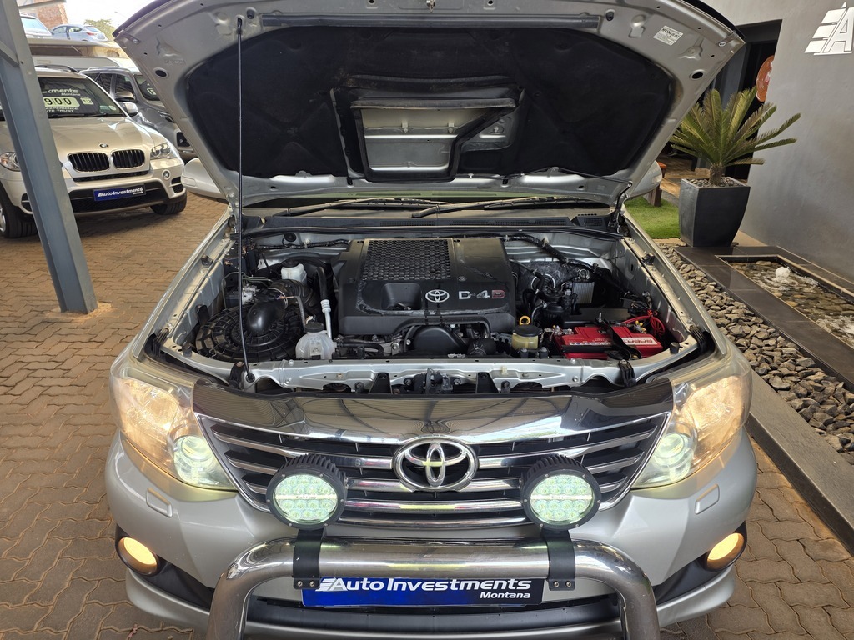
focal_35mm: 23
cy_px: 320
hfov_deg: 73.9
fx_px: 567
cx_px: 427
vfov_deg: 58.9
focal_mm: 6.25
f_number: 1.7
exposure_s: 1/180
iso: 40
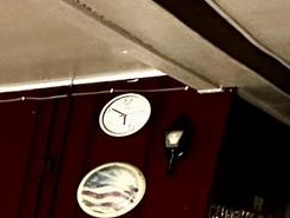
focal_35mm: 91
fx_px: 763
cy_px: 387
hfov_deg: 12.6
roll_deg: -1.4
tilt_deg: -10.7
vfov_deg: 14.4
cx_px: -507
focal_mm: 2.22
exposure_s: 1/836
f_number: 2.2
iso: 40
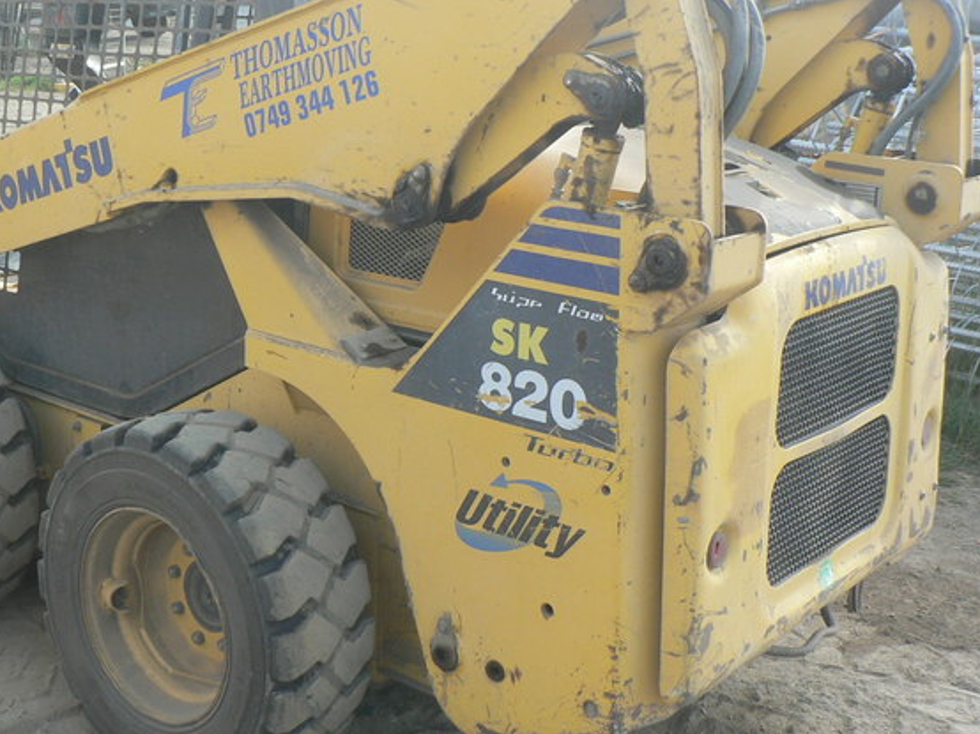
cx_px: 347
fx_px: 1472
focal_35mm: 52
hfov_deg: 36.5
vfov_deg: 28.0
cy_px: 317
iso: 80
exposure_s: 1/100
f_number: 4
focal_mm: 6
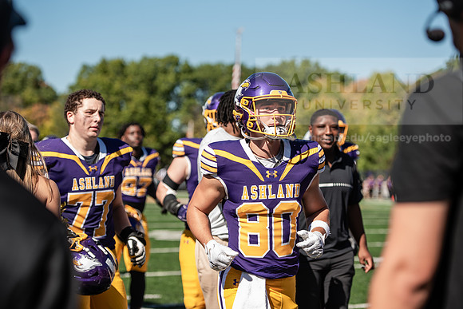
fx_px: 1286
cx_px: 232
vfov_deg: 13.7
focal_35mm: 100
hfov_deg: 20.4
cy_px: 154
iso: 125
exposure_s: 1/800
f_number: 3.5
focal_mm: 100
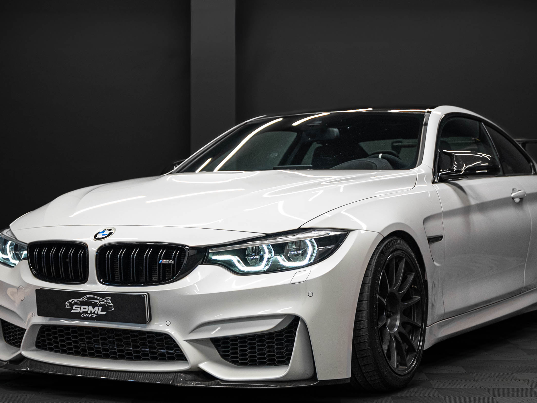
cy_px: 167
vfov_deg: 22.6
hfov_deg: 29.8
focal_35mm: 65
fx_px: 1008
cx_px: 284
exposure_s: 1/200
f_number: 2.8
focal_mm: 35
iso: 640
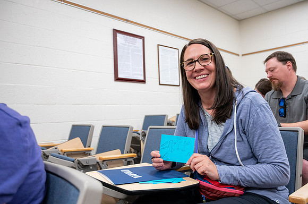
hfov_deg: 63.9
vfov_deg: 44.9
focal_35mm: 29
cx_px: 170
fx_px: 246
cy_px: 113
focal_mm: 24
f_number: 4
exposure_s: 1/250
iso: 2000
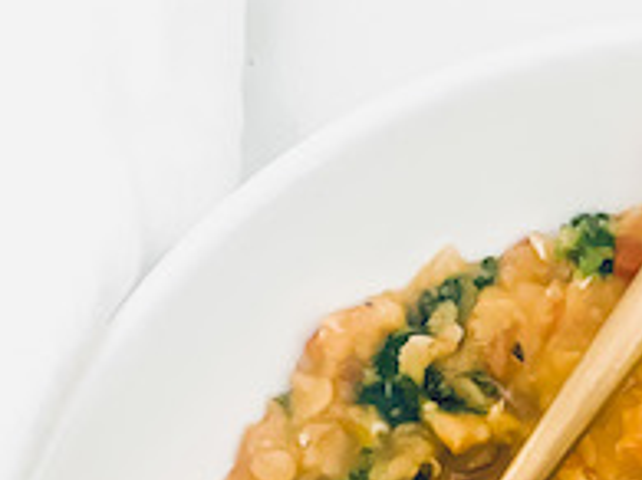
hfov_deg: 20.8
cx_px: 731
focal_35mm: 89
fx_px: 1650
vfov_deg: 15.1
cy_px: 768
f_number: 1.8
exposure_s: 1/60
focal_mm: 4.25
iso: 160
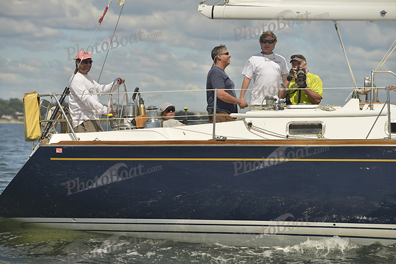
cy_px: 132
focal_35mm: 135
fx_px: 1485
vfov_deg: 10.2
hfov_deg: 15.2
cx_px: 198
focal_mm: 135
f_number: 6.3
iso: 200
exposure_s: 1/800
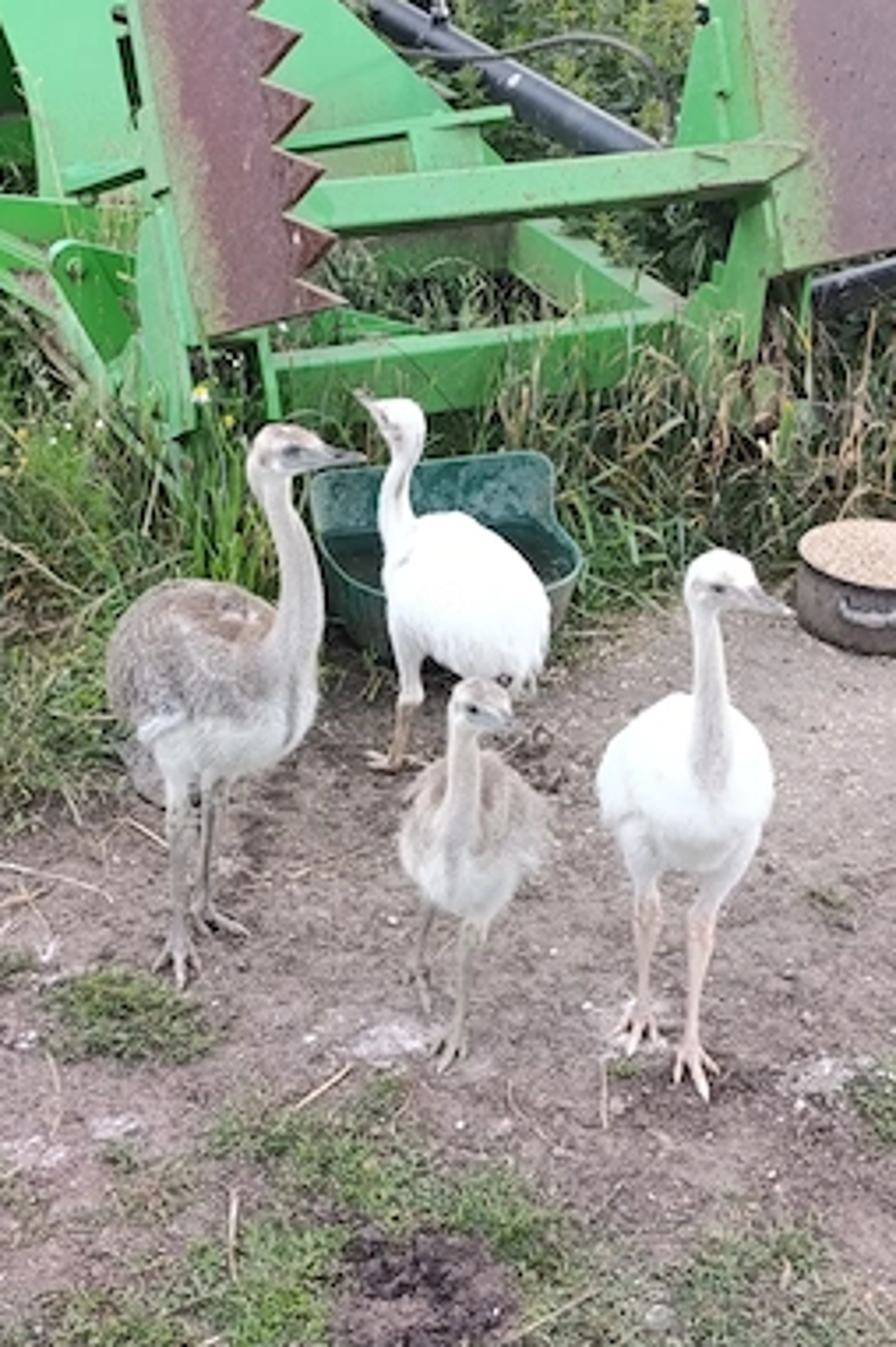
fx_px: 935
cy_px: 695
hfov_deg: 51.2
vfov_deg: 71.5
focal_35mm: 25
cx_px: 437
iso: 125
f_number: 1.6
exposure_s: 1/100
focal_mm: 6.14
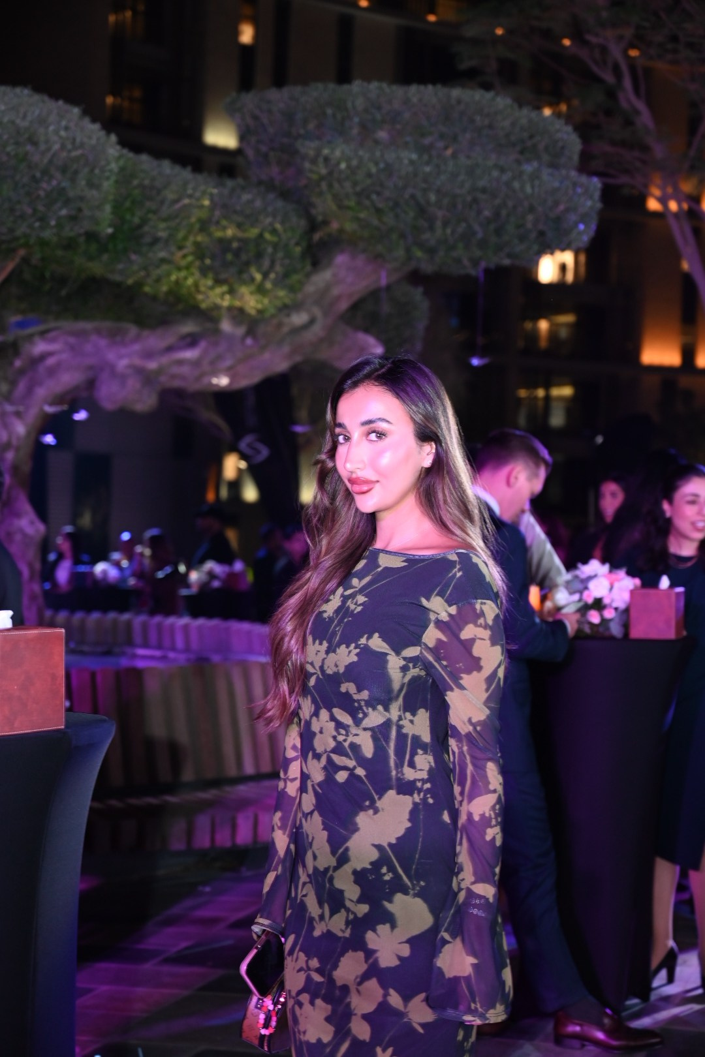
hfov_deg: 23.8
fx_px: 1674
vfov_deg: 35.1
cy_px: 528
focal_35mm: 57
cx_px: 352
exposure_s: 1/60
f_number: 4
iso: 1600
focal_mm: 57
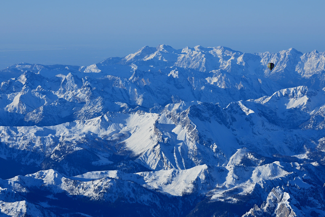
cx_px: 154
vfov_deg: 7.8
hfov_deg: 11.6
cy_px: 127
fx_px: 1598
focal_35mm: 177
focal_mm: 140
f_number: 9
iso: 125
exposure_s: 1/320
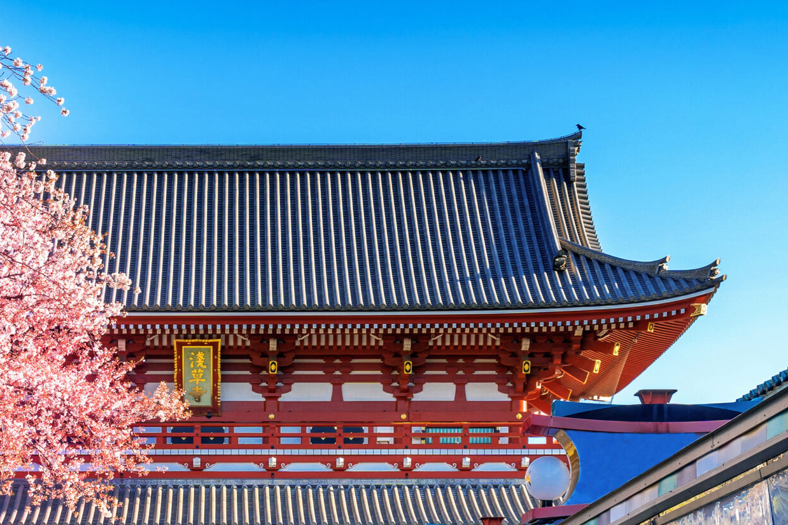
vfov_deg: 14.8
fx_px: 1991
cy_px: 481
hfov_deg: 22.2
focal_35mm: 91
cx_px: 191
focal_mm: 44
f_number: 9
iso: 100
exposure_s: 1/80
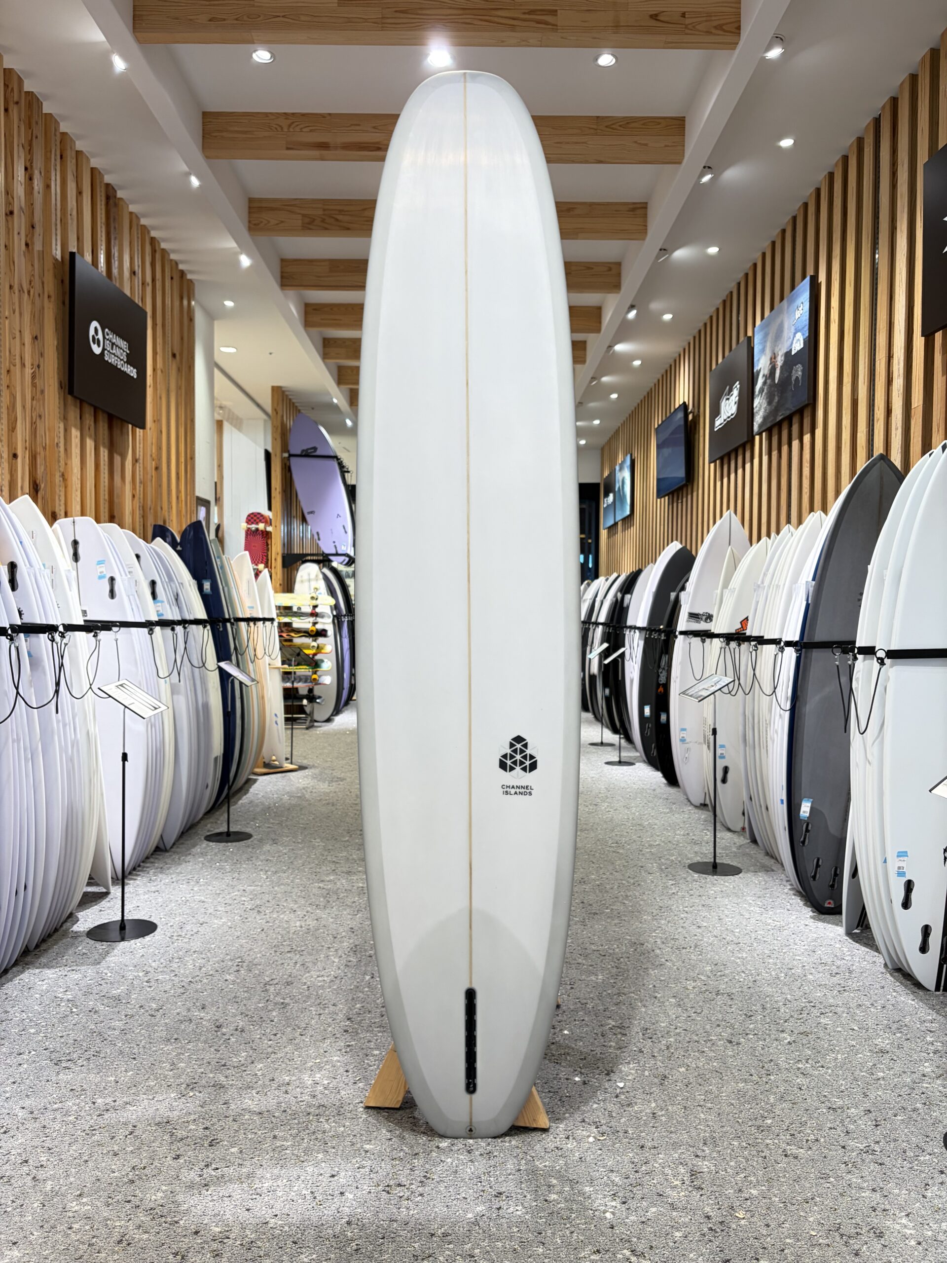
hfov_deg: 53.1
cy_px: 632
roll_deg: -1.0
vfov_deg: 67.3
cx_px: 474
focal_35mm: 26
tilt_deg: -1.6
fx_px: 948
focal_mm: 5.96
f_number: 1.6
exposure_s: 1/60
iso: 100
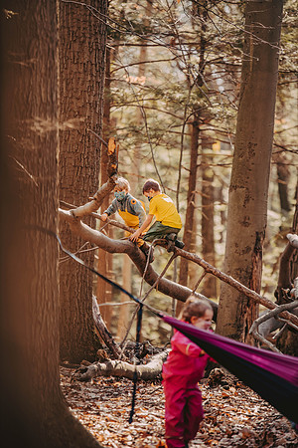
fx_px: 2483
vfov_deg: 10.3
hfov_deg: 6.9
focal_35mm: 200
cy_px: 224
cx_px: 149
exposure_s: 1/500
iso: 640
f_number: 2.8
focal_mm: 200
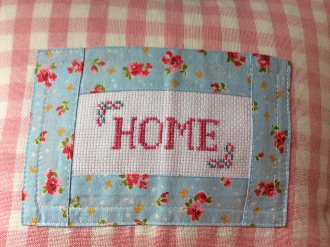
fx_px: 305
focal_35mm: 32
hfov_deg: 56.9
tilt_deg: -74.5
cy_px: 124
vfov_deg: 44.1
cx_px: 165
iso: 50
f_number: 2.4
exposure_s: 1/25
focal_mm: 3.3
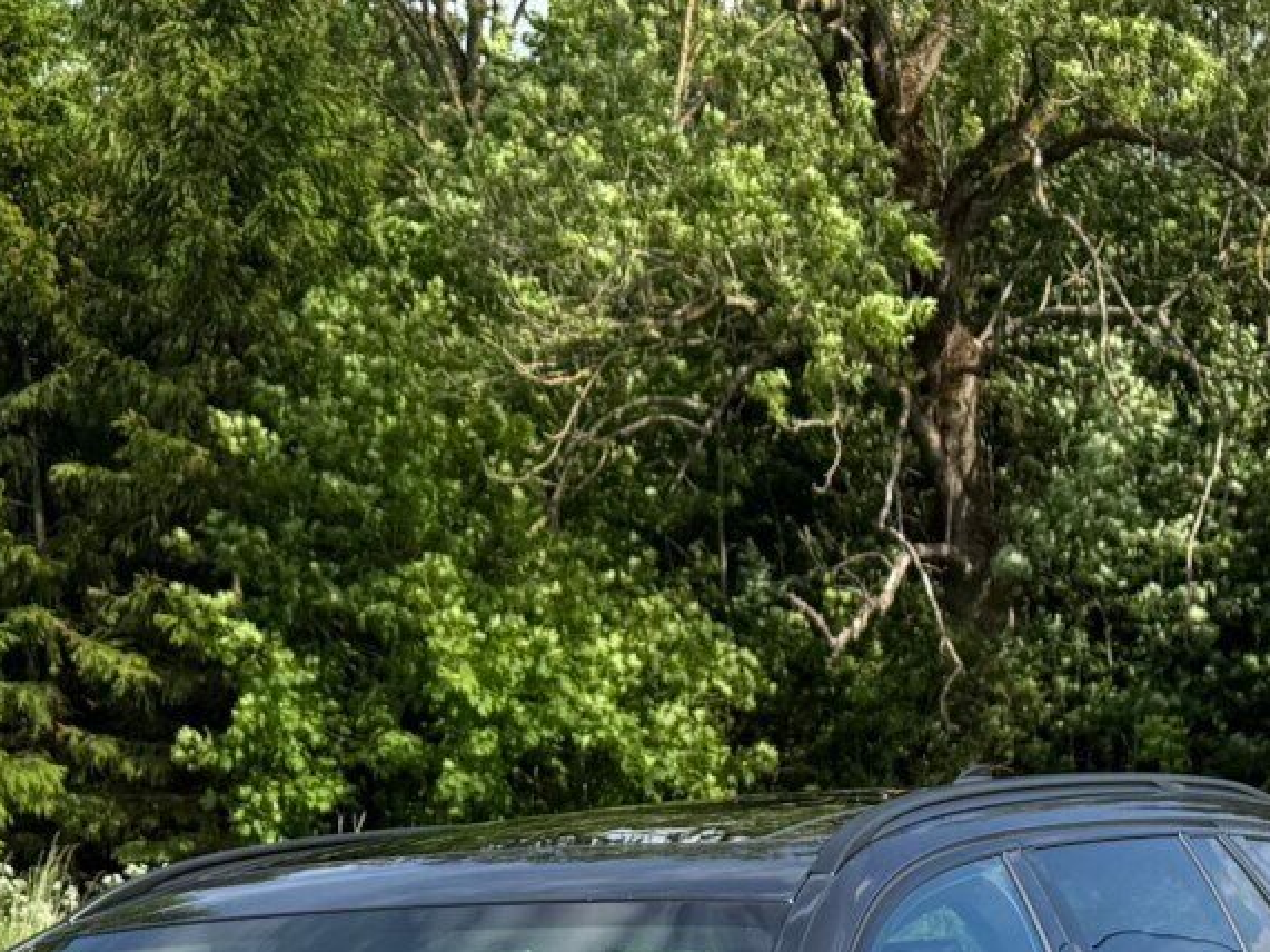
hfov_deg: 23.8
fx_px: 3008
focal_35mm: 82
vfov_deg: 15.9
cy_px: 1589
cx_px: 738
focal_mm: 6.76
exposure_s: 1/3021
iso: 80
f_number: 1.78
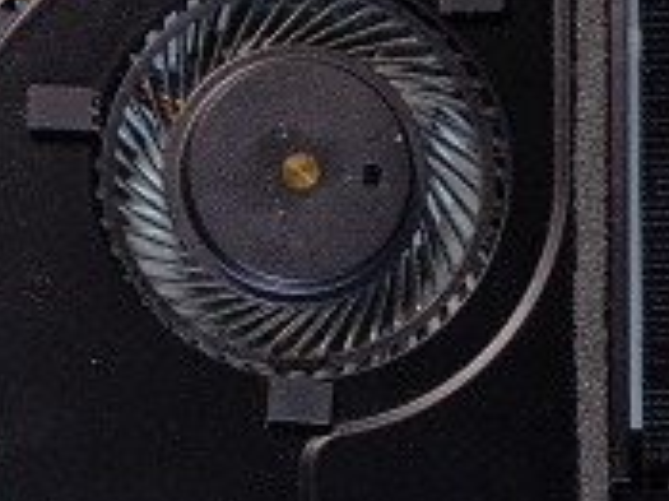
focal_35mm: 148
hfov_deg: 12.9
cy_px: 623
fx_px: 2858
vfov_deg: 9.8
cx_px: -191
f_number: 8
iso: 100
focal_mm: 24
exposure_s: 1/5
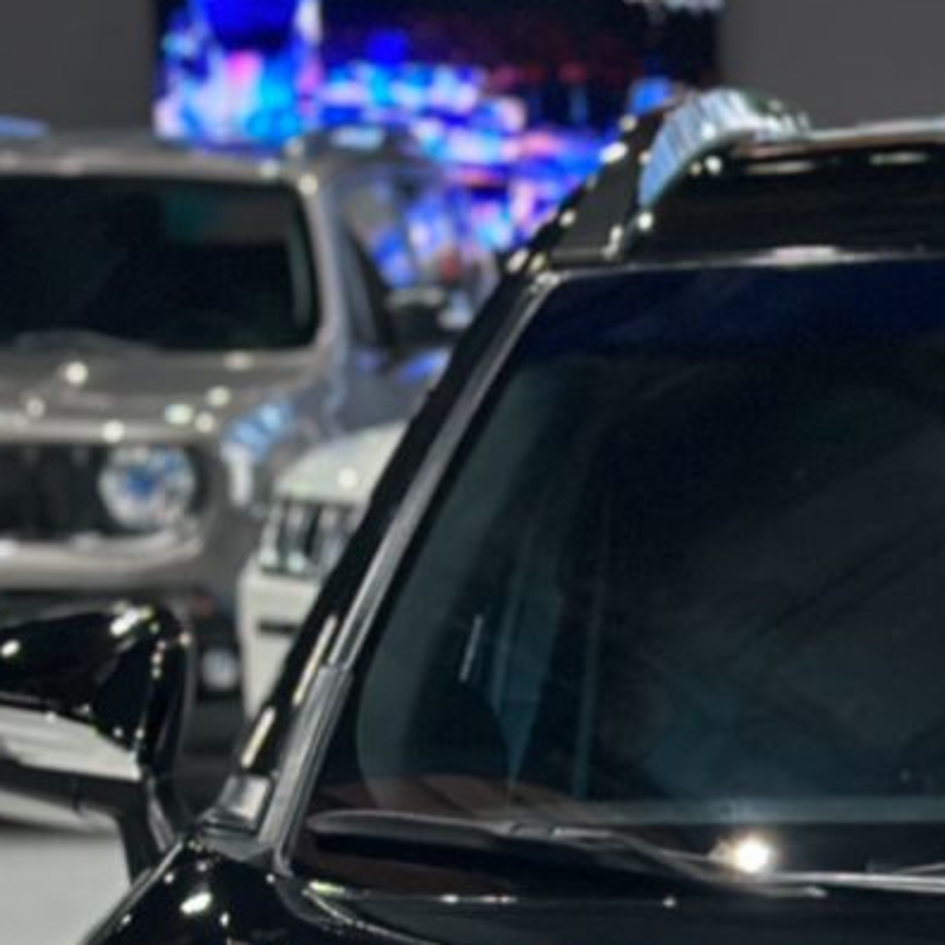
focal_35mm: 206
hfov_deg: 8.4
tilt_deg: -10.1
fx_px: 6362
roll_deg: -0.1
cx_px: 1275
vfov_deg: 8.4
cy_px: 1246
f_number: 1.78
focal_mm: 6.86
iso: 200
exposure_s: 1/96
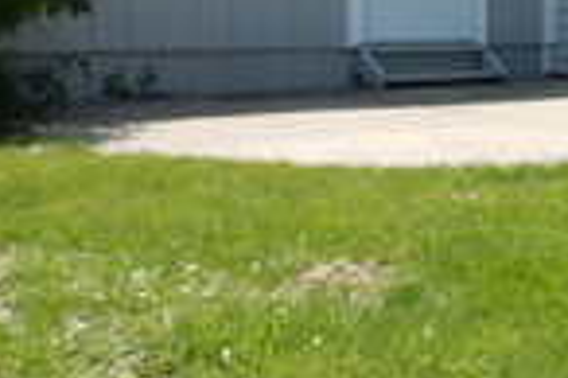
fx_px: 1797
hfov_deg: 15.0
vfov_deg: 11.9
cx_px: 1105
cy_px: 43
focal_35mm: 114
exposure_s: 1/800
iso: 125
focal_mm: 4.5
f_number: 3.7
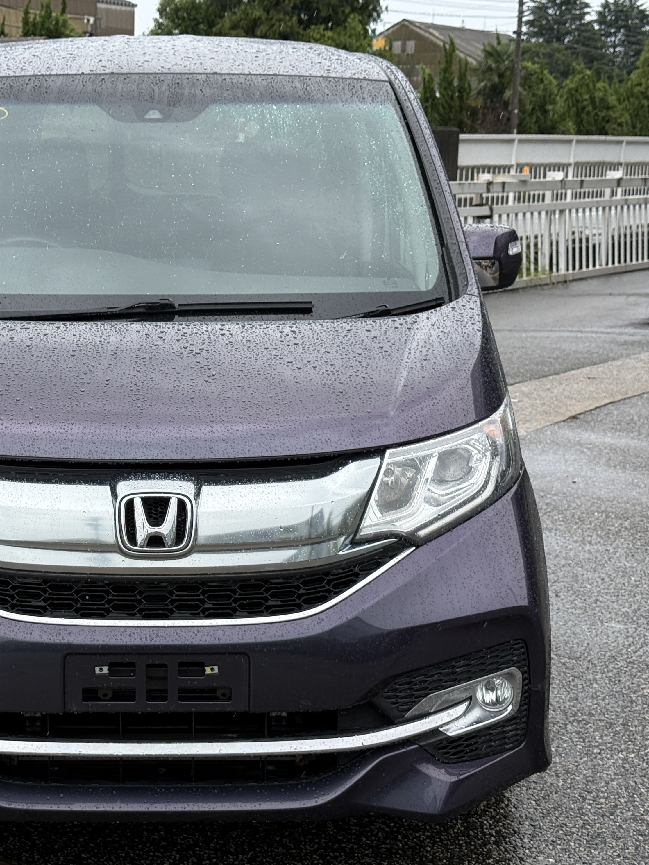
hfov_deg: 22.4
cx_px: 152
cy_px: 429
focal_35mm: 65
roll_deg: -0.9
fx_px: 1625
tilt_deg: -9.5
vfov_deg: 29.8
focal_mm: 6.76
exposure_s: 1/837
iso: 64
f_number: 1.78
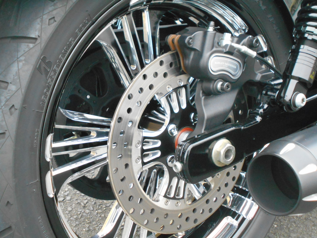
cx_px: 158
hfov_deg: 38.2
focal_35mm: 50
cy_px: 119
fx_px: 458
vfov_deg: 29.1
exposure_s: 1/250
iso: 640
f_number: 4.5
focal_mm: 8.8
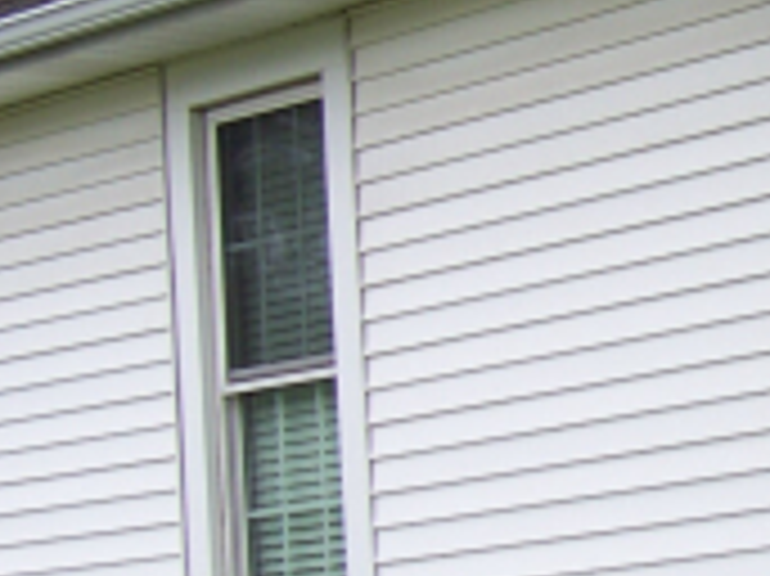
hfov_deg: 12.4
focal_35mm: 148
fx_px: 3290
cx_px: 1286
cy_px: 324
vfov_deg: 10.0
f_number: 2.8
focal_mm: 6.3
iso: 64
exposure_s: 1/320
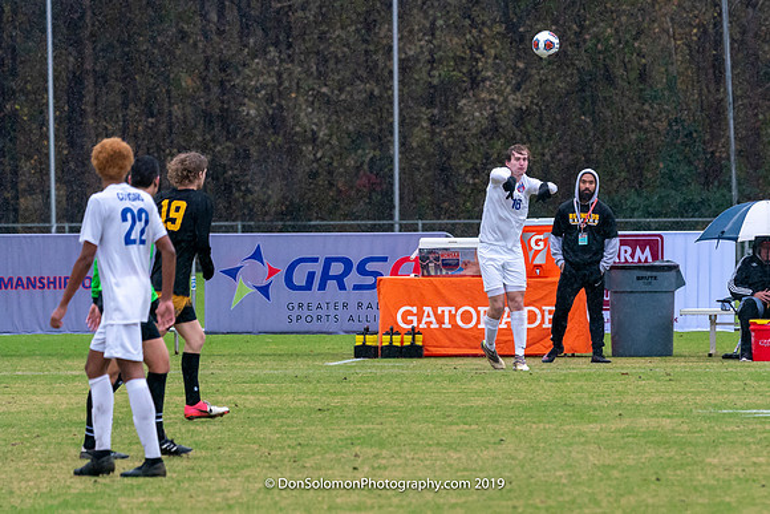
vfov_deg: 3.1
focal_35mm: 438
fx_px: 9360
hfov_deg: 4.7
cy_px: 236
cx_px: 577
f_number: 5.6
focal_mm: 244
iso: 3200
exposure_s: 1/1000
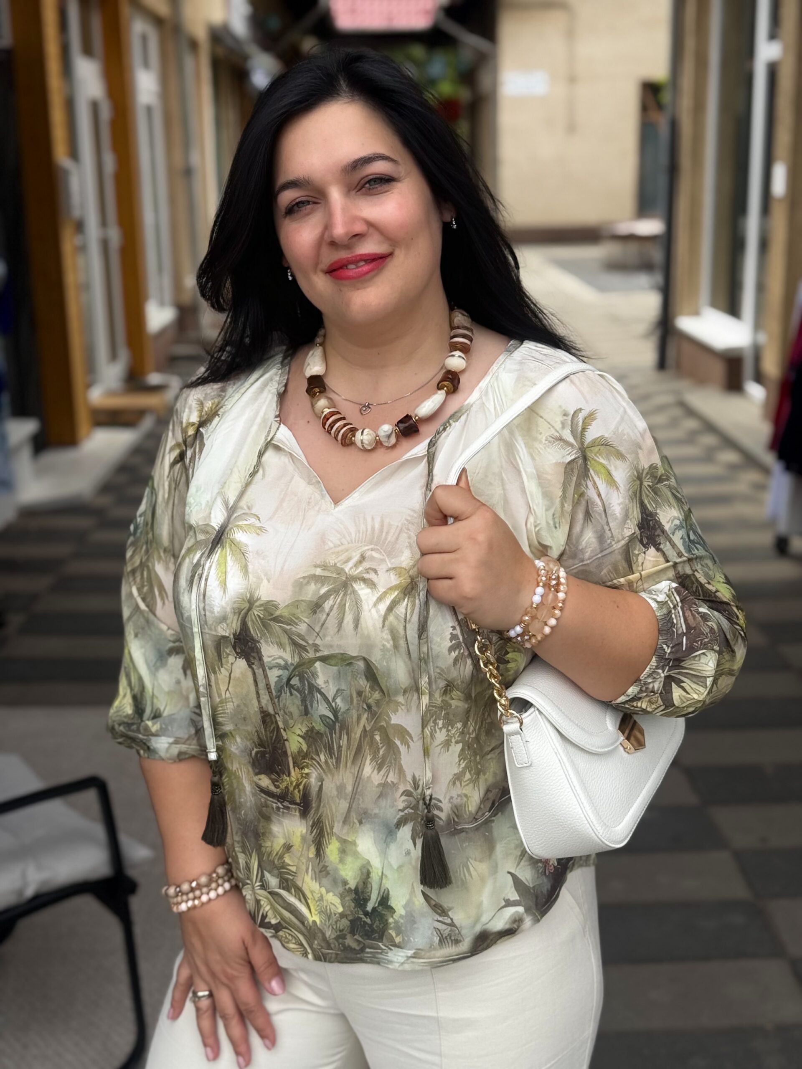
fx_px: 1483
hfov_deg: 30.3
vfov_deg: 39.7
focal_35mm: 48
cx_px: 401
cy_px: 534
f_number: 1.78
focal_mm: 6.76
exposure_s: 1/2179
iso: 64
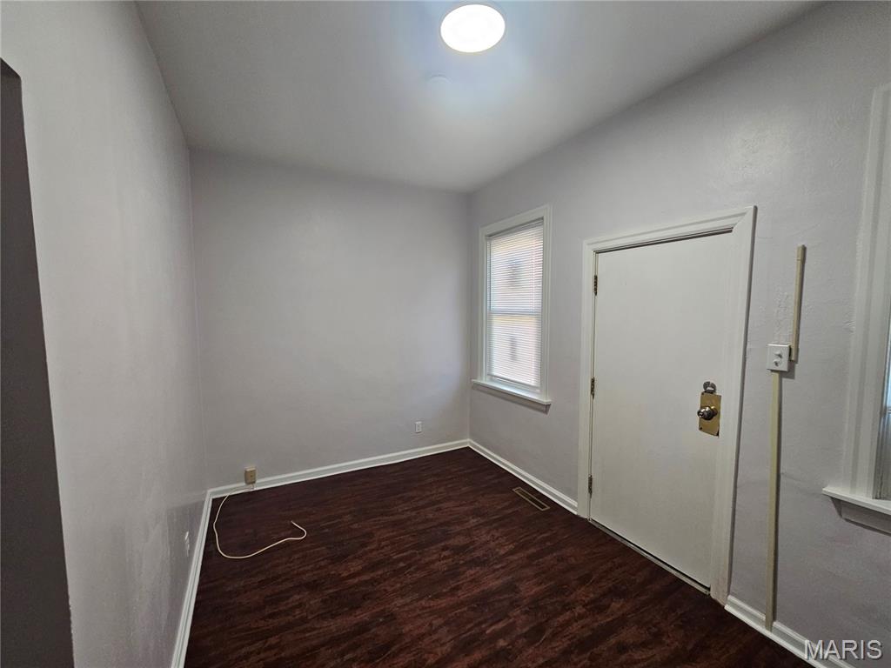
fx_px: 335
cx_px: 446
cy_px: 334
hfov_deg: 106.2
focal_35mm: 13
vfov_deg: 89.9
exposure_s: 1/60
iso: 200
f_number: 2.2
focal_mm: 2.2
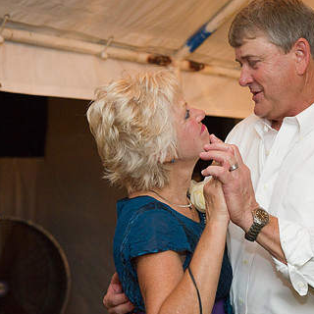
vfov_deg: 22.4
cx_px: 250
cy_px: 188
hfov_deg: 22.2
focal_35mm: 77
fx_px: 790
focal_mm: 50
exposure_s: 1/30
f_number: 3.5
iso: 2000
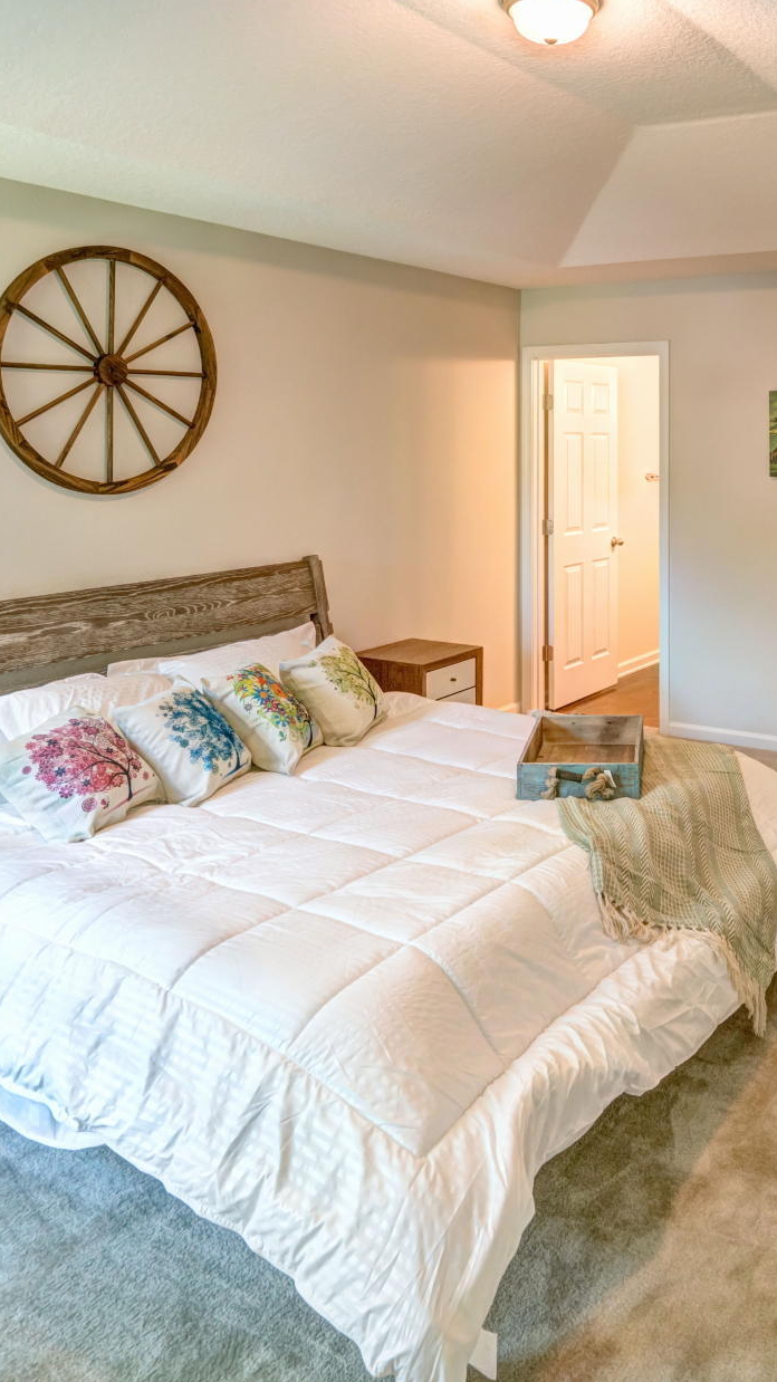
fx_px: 953
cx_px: 620
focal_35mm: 26
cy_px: 690
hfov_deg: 42.4
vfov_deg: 71.9
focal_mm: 16
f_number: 4
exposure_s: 1/60
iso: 640
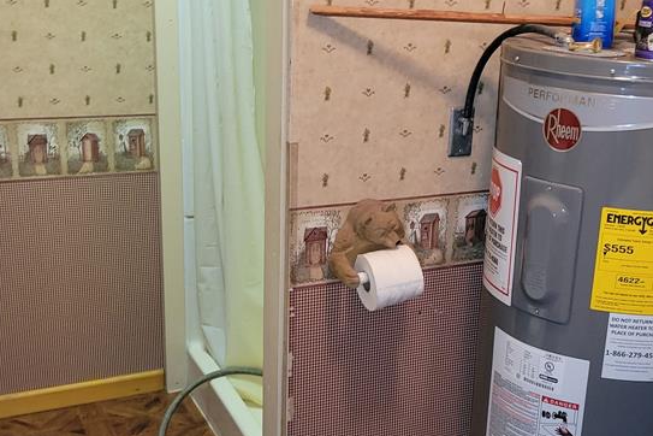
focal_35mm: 51
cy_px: 288
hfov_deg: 38.8
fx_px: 925
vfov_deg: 26.3
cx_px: 376
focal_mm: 5.4
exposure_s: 1/17
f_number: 1.8
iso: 125
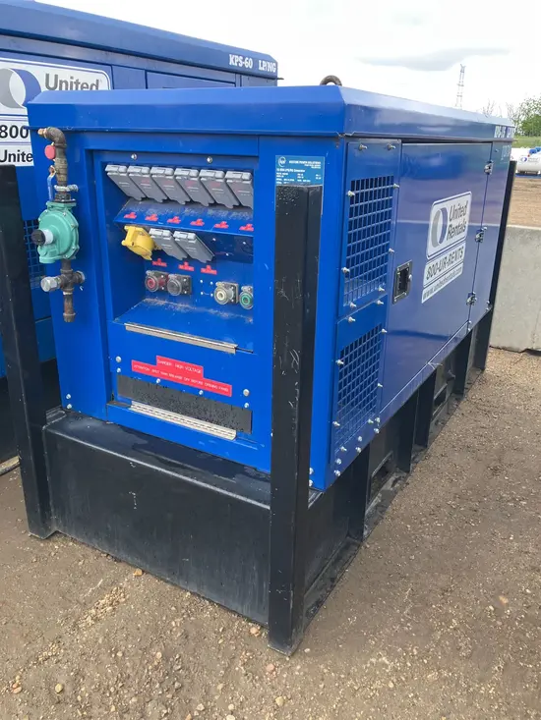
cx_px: 270
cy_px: 360
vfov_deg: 63.4
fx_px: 583
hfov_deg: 49.8
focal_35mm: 28
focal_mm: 3.99
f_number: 1.8
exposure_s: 1/111
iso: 80
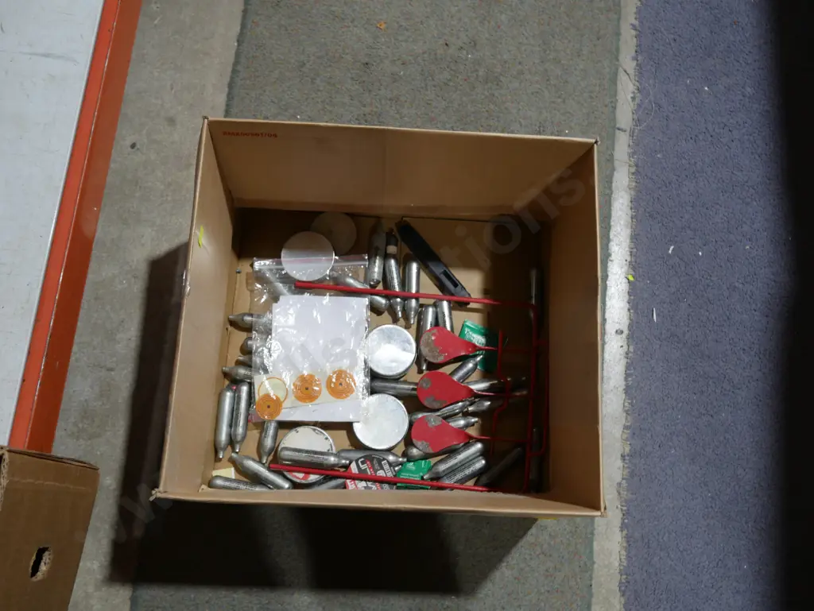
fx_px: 800
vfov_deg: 41.8
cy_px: 306
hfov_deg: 53.9
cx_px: 407
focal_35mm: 34
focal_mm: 17
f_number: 4
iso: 320
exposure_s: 1/60
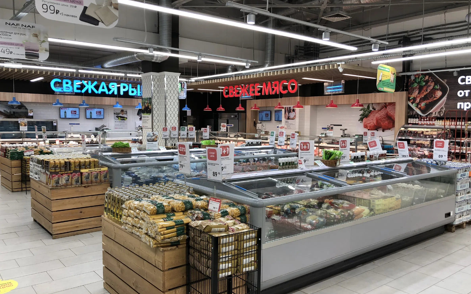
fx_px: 385
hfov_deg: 62.9
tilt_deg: -2.0
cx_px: 235
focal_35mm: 30
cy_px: 148
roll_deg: -0.7
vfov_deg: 41.8
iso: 25
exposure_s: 1/50
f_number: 1.8
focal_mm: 4
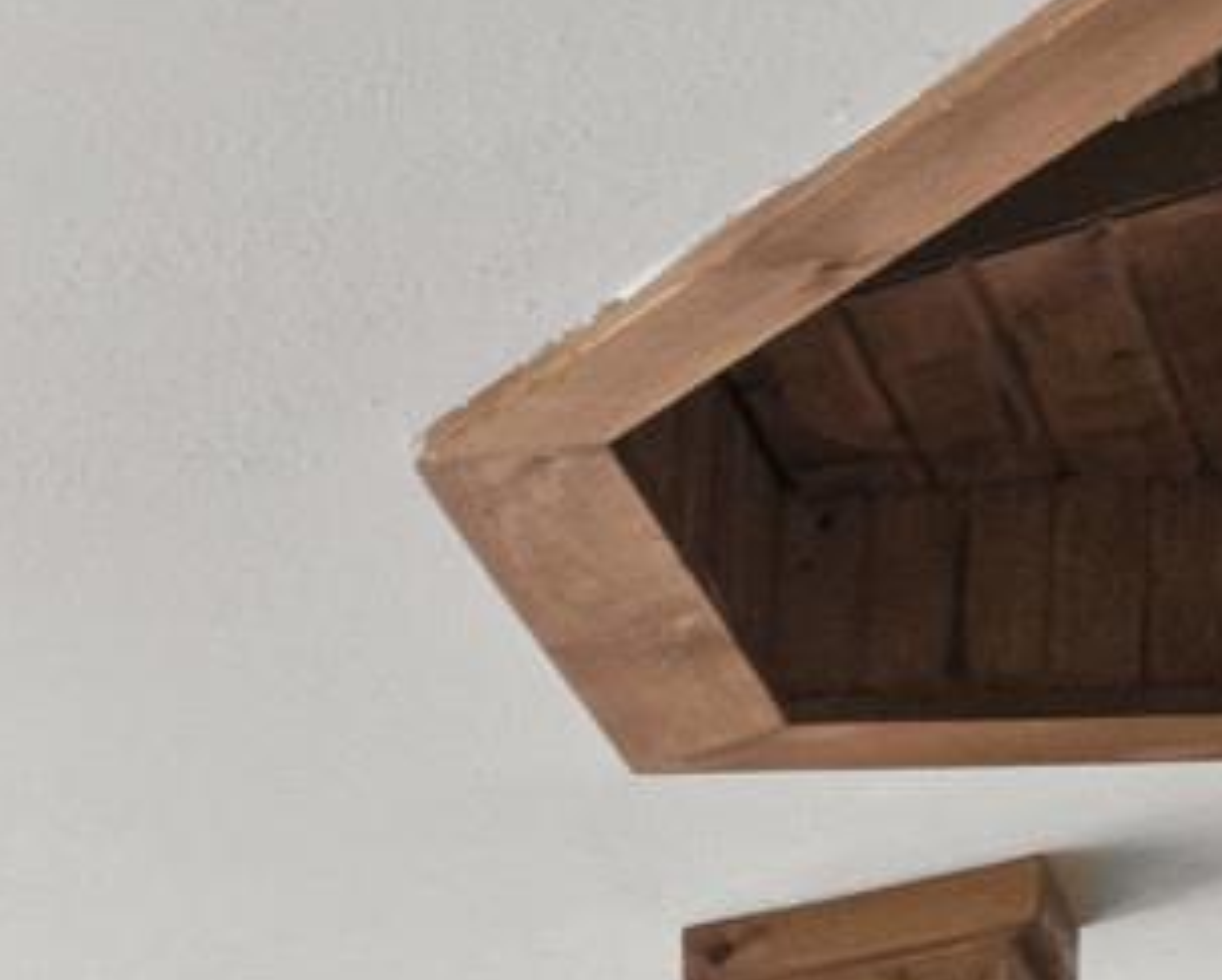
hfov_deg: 9.9
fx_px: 4199
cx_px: -2880
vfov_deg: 10.6
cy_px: 2609
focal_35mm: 116
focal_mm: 10
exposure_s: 1/8
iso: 250
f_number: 9
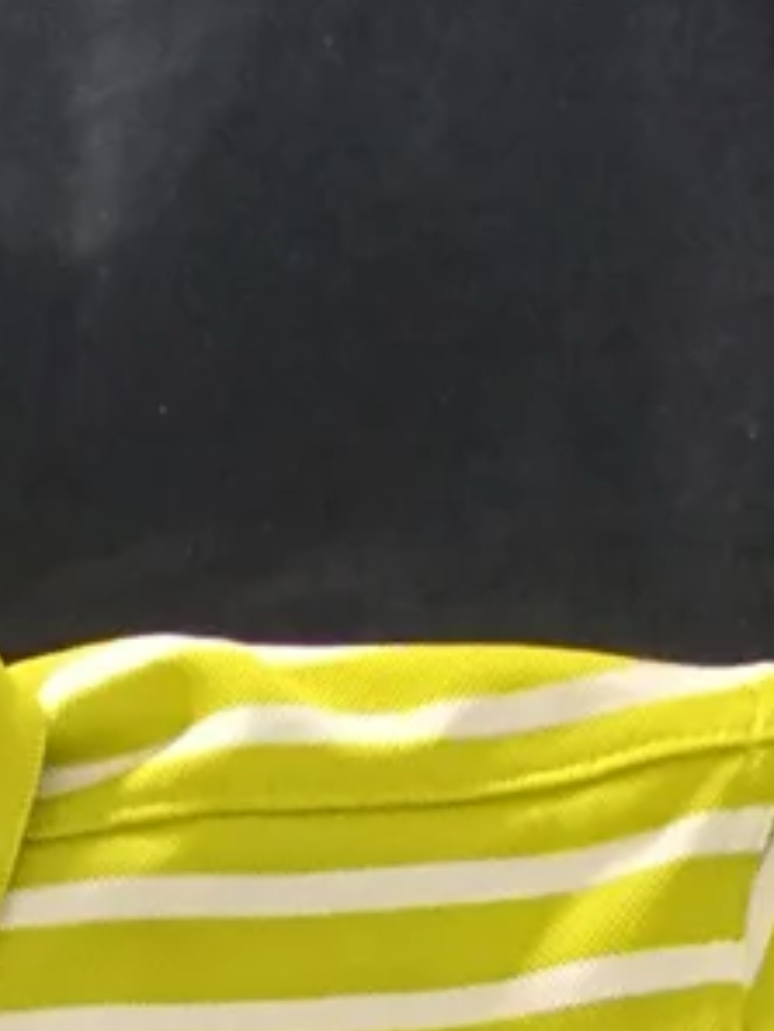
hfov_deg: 12.4
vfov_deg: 13.8
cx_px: -923
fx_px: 3009
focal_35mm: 101
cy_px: 2486
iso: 250
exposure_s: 1/100
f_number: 2.2
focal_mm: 1.65
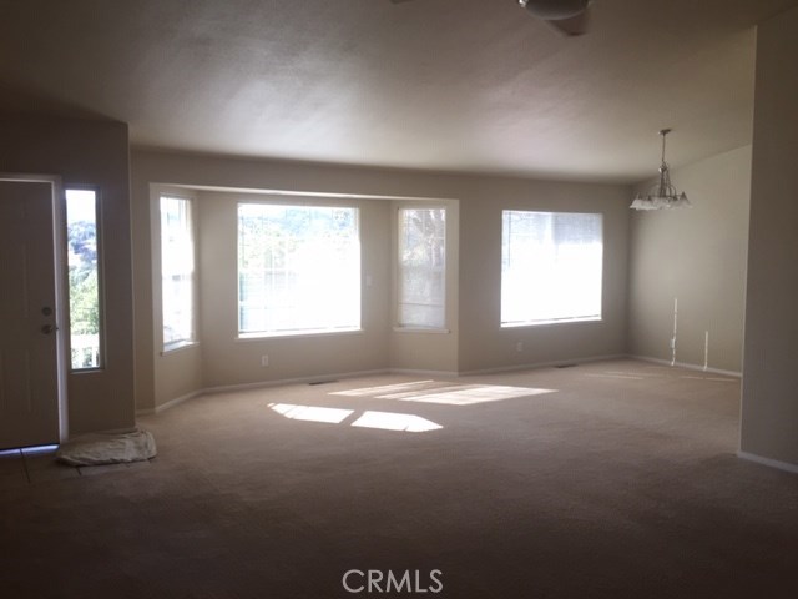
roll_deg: -1.0
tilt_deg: -5.0
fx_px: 669
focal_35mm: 29
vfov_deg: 48.2
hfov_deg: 61.7
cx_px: 399
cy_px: 300
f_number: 2.2
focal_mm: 4.15
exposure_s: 1/120
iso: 40
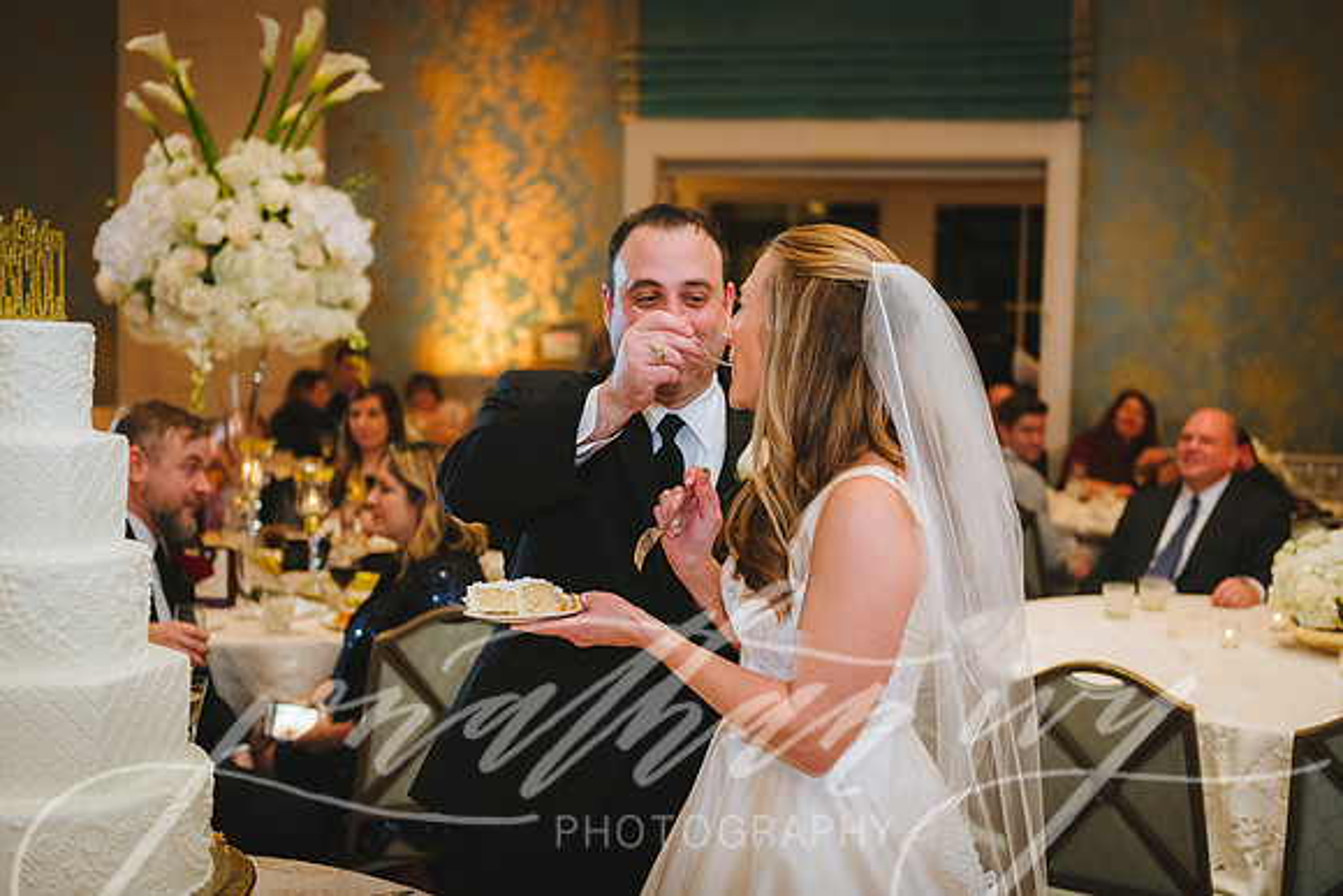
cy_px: 448
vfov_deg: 28.1
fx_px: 1791
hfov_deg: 41.1
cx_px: 672
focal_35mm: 48
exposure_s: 1/125
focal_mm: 48
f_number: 2.8
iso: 2000
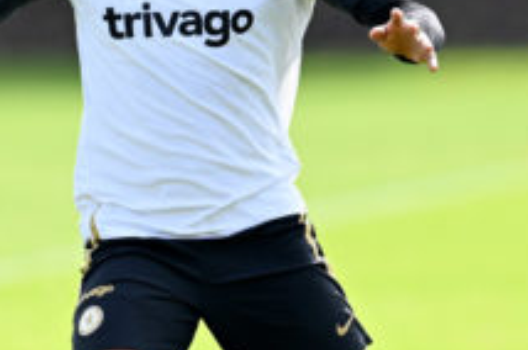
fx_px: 20561
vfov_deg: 1.0
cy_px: 190
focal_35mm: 1404
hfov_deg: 1.5
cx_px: 207
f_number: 3.5
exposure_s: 1/2000
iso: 400
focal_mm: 400
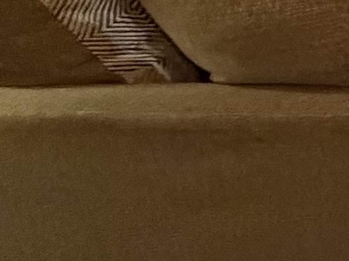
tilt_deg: -15.8
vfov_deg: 14.4
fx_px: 897
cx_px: 1083
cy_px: -223
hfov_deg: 11.1
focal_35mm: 89
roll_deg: +0.4
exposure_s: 1/60
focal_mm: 2.22
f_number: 2.2
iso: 800
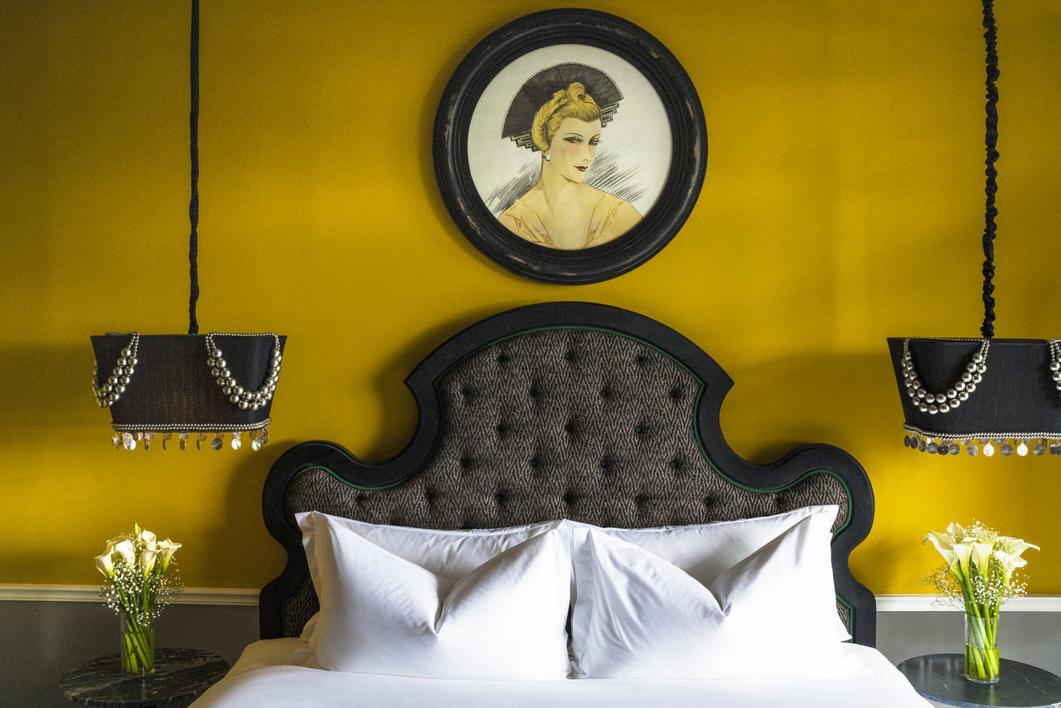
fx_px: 1032
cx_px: 530
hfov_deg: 54.4
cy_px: 354
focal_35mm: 35
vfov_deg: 37.9
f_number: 7.1
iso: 800
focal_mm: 35
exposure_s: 1/100
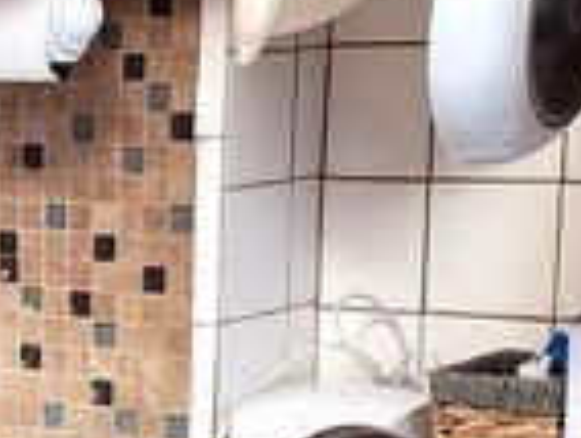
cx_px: -272
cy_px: 557
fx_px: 2320
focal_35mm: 138
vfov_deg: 10.6
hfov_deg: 13.5
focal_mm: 6.4
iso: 400
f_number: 1.8
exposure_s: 1/120
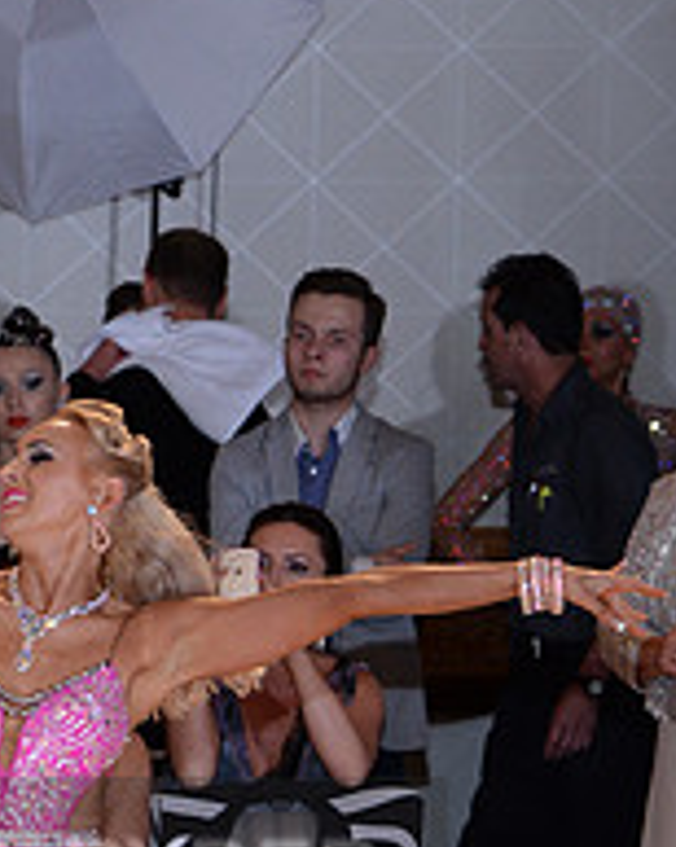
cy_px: 926
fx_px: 8466
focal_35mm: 338
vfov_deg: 5.7
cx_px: -156
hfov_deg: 4.6
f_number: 5.6
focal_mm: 120
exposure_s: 1/250
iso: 1250
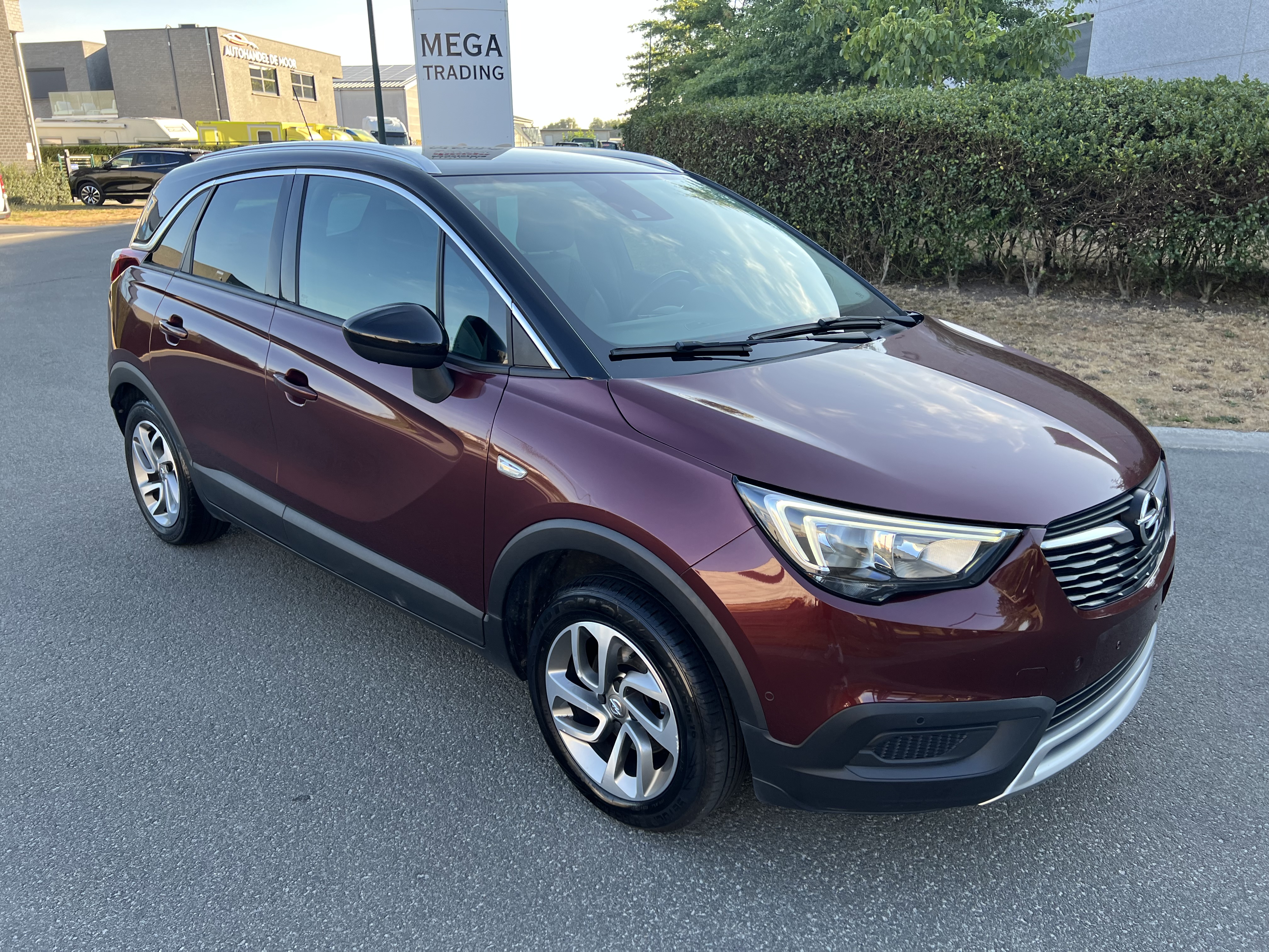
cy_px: 476
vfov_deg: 53.1
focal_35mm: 26
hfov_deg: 67.3
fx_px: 953
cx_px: 634
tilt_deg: -15.8
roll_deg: +1.9
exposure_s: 1/394
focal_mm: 5.7
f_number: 1.5
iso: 50
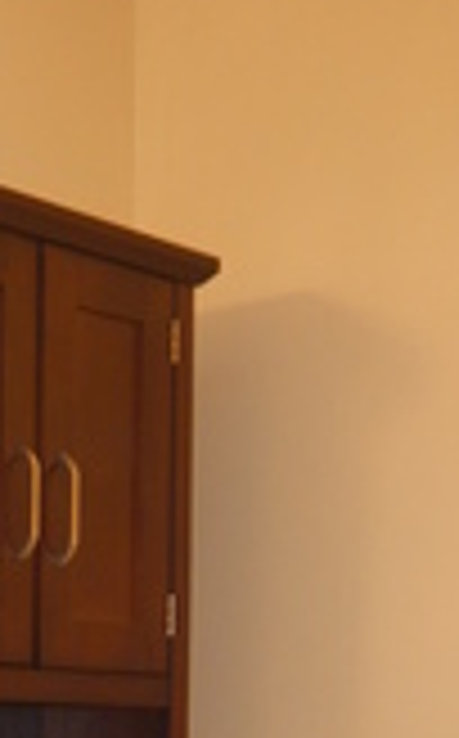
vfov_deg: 21.5
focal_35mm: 90
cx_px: -234
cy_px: 868
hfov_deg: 13.6
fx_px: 1808
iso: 125
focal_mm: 5.1
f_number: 2.8
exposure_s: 1/40
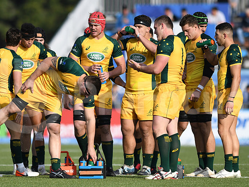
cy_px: 97
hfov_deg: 3.8
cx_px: 116
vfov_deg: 2.9
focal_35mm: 518
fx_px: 3726
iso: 320
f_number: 2.8
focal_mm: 300
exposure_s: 1/6400
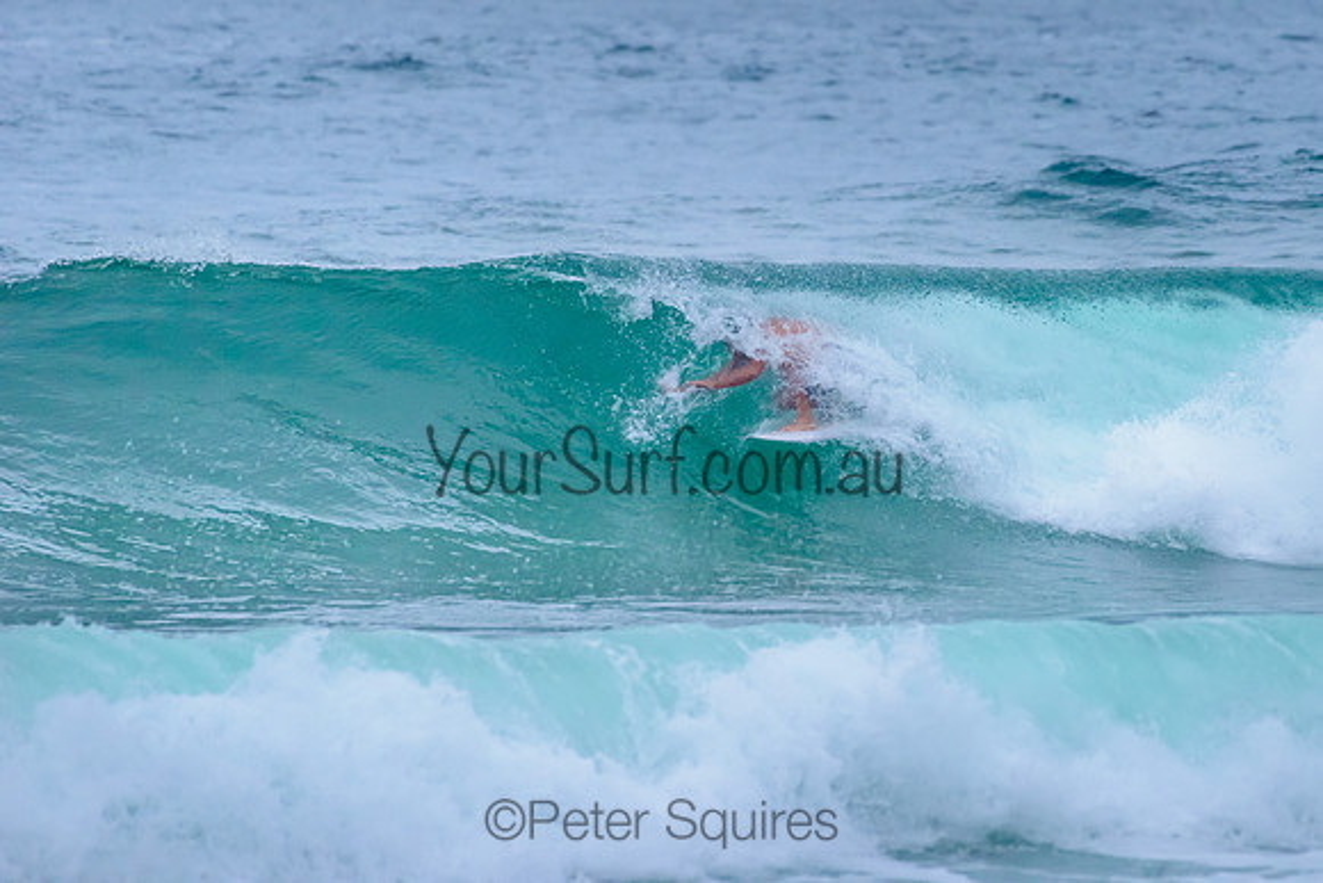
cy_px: 342
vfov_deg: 2.2
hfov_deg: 3.4
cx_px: 811
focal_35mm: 613
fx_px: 22519
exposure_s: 1/2000
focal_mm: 500
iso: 2000
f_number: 5.6
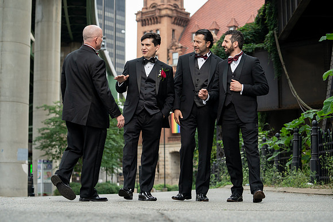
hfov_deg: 26.8
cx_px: 166
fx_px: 699
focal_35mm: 76
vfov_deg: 18.1
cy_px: 111
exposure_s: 1/250
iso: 400
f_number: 4
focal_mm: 72
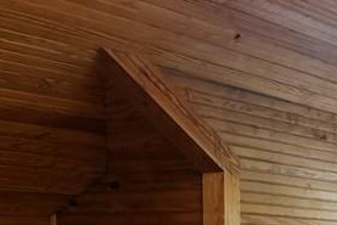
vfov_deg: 13.0
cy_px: 331
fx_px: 937
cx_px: 349
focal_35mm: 100
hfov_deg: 19.7
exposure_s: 1/24
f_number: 1.5
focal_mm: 4.3
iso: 125
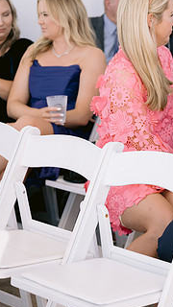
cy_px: 128
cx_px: 226
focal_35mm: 95
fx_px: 775
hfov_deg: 12.3
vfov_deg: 22.4
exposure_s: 1/640
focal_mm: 50
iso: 200
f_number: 2.5
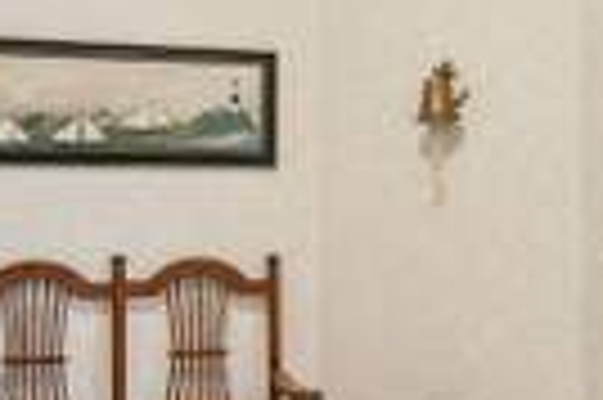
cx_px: 382
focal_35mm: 50
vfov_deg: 26.9
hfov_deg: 39.3
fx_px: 836
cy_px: 204
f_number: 8
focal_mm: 14
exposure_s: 1/50
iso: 2500
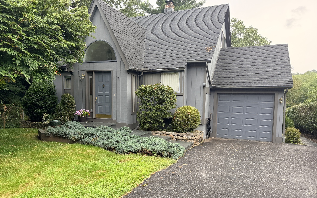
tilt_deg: -4.2
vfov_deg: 47.4
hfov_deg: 70.4
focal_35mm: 26
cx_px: 157
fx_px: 225
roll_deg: -1.3
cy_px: 115
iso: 200
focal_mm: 6.76
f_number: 1.78
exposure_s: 1/122
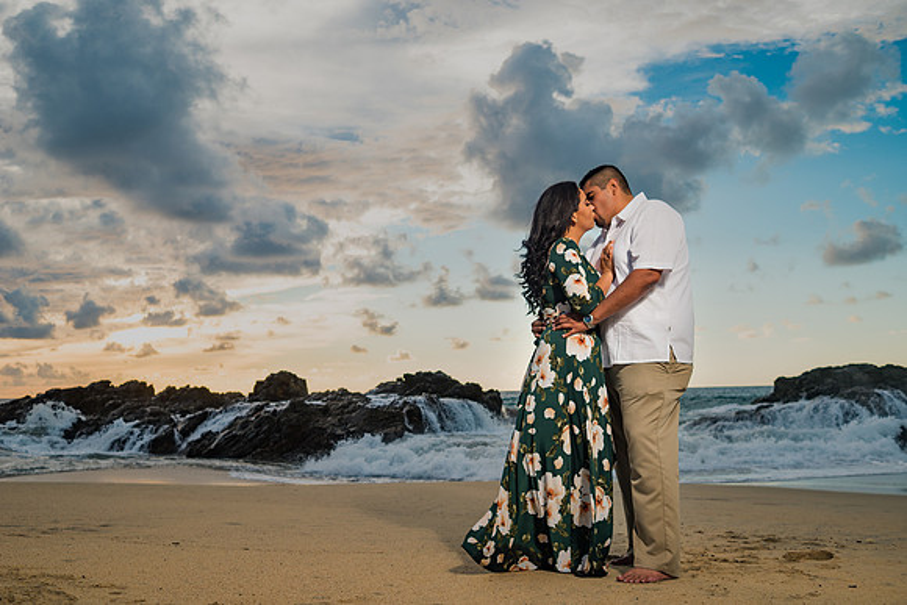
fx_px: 882
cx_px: 454
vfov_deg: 37.9
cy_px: 302
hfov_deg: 54.4
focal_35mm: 35
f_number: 5.6
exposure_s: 1/200
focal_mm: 35
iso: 100
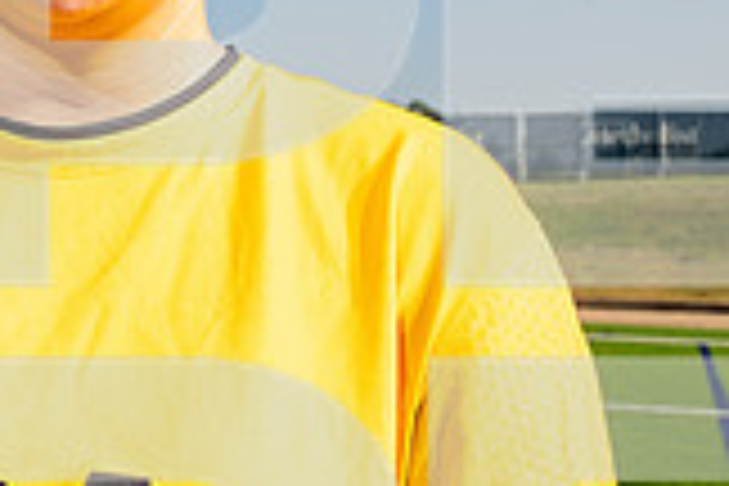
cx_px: -184
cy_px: 52
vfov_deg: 15.7
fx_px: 1741
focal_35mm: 86
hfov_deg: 21.6
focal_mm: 24
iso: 50
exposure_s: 1/125
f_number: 7.1
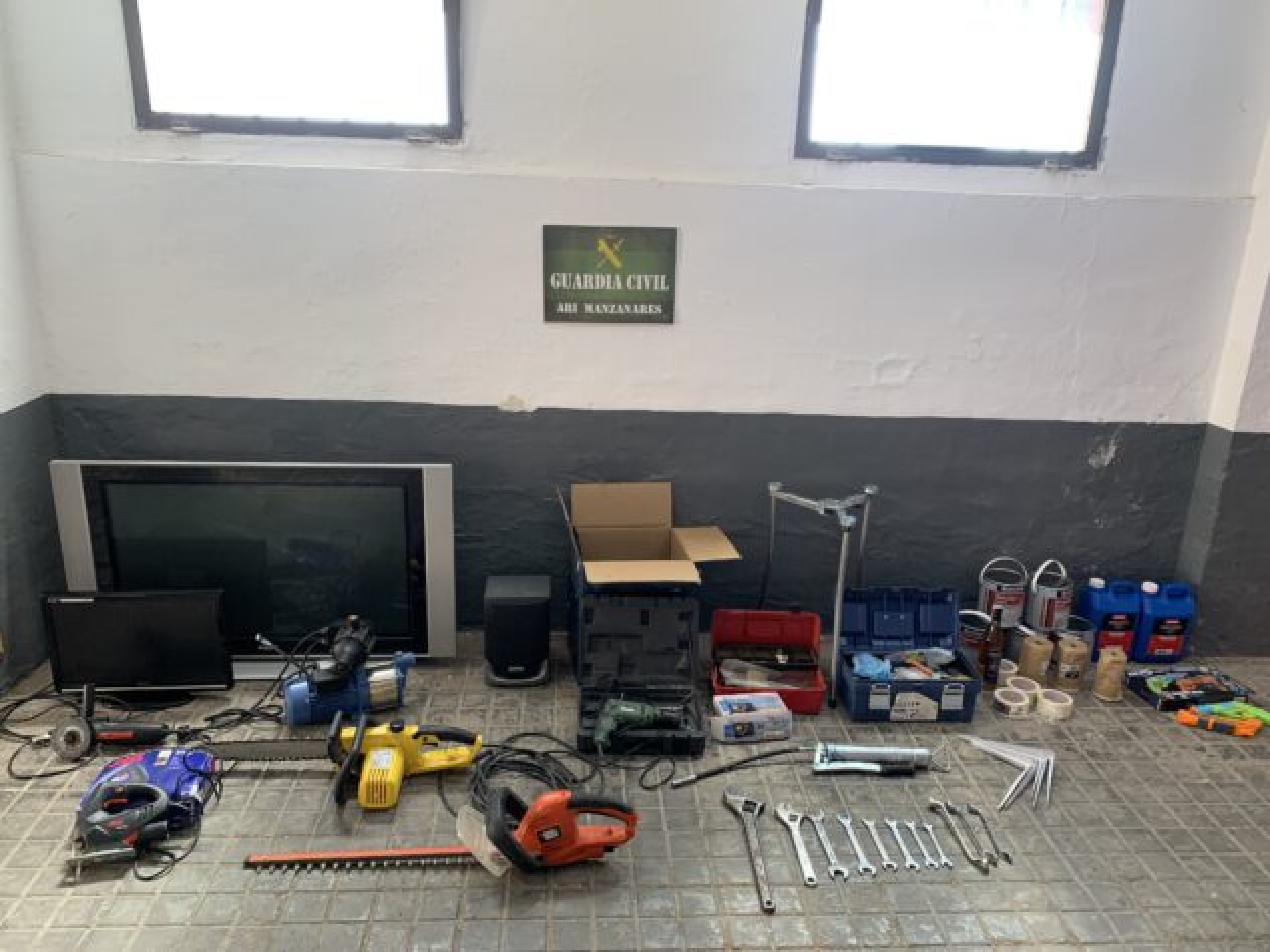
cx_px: 635
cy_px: 476
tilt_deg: -18.4
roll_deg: -1.4
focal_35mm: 26
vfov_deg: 53.1
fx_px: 954
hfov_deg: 67.3
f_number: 1.8
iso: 80
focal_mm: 4.25
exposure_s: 1/100
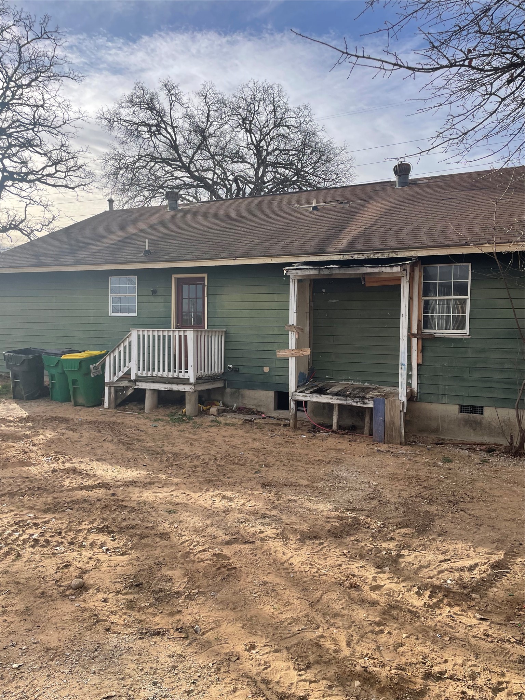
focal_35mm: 26
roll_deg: -0.8
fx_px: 526
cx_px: 262
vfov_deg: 67.3
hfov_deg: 53.1
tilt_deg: -1.9
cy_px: 350
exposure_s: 1/3125
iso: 32
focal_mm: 4.2
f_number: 1.6
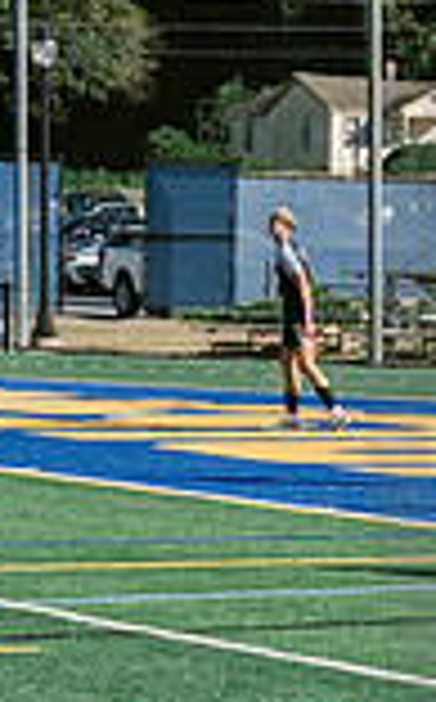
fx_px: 5076
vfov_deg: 7.9
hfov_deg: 4.8
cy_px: 412
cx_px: 1164
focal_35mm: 266
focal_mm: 70
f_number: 5.6
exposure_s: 1/2500
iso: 640
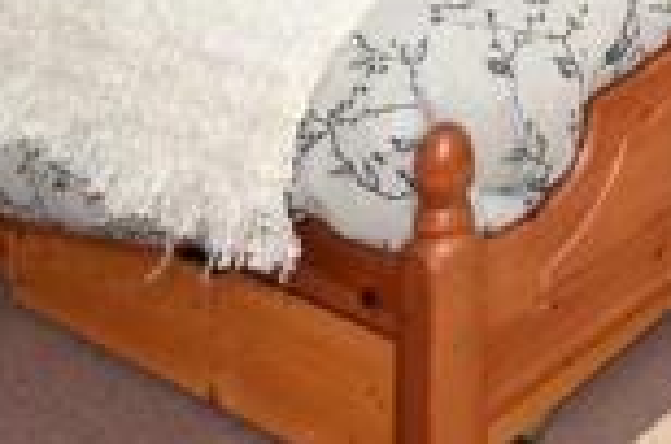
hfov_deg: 25.0
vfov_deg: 15.8
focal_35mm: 64
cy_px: -488
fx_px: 1190
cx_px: 976
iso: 200
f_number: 6.3
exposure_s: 1/160
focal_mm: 10
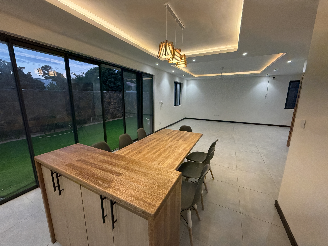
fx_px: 133
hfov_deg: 102.1
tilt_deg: -11.9
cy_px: 123
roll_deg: -0.7
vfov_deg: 85.7
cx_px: 164
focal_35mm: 14
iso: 320
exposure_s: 1/100
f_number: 2.2
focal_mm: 2.22
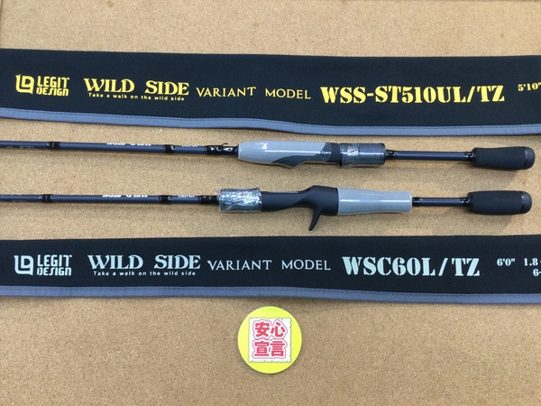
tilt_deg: -80.4
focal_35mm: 31
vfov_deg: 45.4
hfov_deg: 58.4
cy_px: 203
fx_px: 484
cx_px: 270
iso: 64
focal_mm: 3.3
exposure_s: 1/30
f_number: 2.4
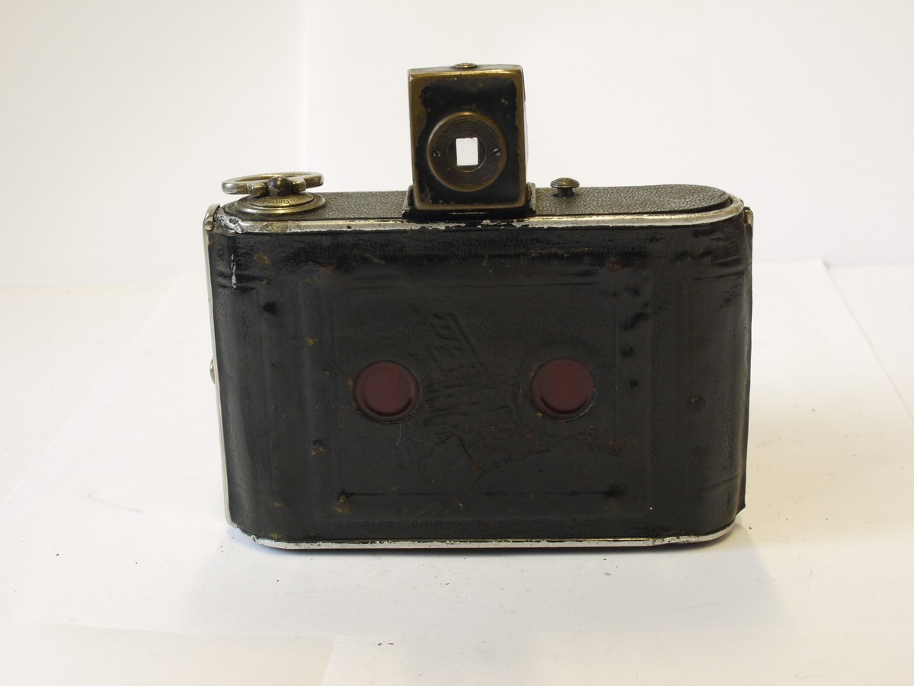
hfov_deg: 32.2
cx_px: 457
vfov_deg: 24.4
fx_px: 1584
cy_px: 343
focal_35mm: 60
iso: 400
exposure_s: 1/13
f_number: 11
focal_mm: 30
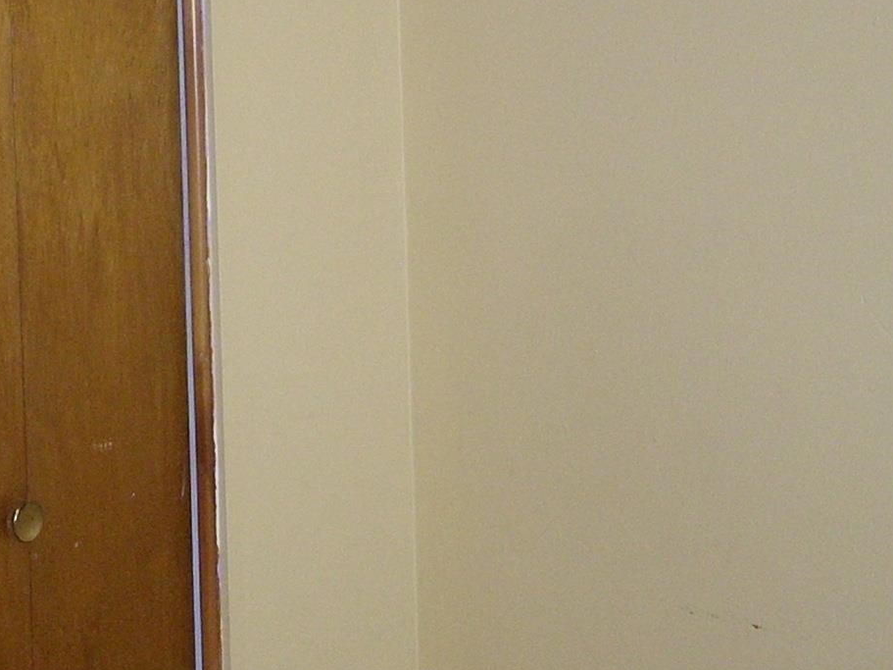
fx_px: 2683
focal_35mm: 104
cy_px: 209
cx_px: 185
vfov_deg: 14.2
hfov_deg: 18.7
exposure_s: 1/60
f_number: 2.8
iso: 200
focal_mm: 6.2
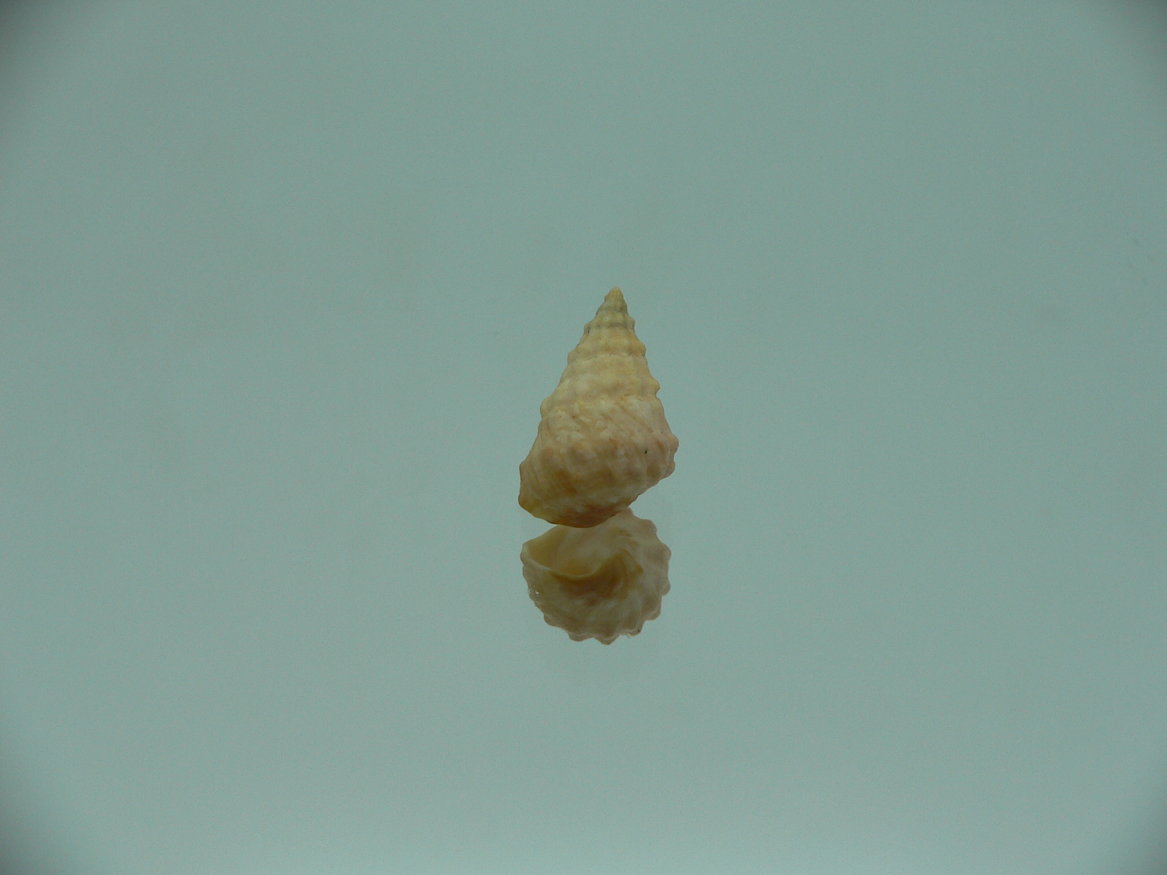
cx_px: 584
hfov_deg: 52.6
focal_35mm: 35
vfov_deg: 40.7
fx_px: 1180
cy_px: 438
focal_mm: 4.6
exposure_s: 1/60
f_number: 2.8
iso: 80
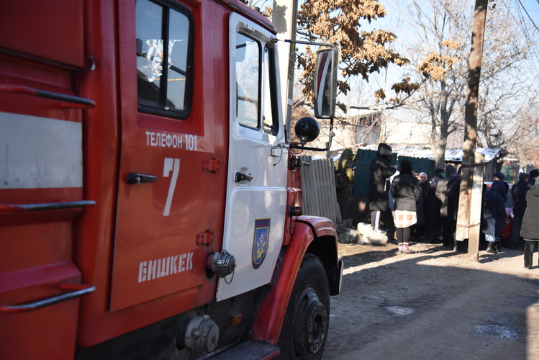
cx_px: 270
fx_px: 749
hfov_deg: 39.6
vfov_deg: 27.0
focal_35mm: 50
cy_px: 180
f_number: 4
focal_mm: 50
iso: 2500
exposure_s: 1/8000
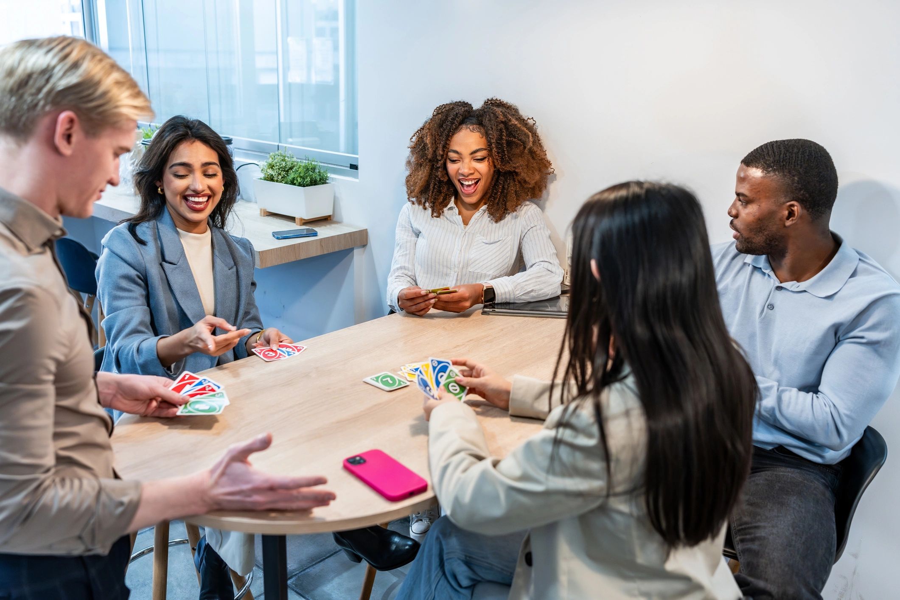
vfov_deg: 37.9
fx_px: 875
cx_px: 450
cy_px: 300
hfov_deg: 54.4
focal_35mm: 35
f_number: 2.8
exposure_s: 1/160
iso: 1250
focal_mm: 35
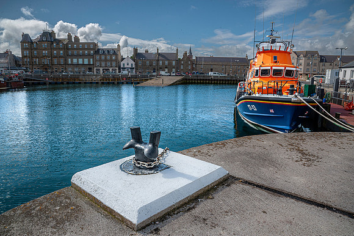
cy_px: 118
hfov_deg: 73.8
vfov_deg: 53.1
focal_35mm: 24
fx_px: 236
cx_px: 177
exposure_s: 1/250
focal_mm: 24
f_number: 13
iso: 200
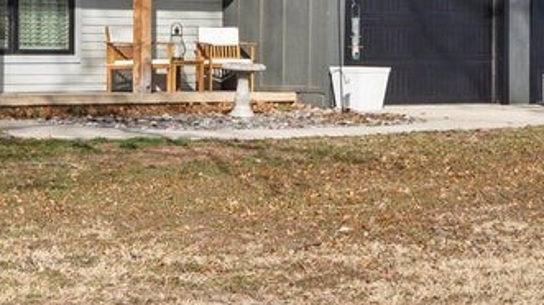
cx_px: -207
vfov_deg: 8.9
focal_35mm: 136
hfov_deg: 14.9
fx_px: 1961
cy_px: 51
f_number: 8
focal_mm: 28
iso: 160
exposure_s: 1/640
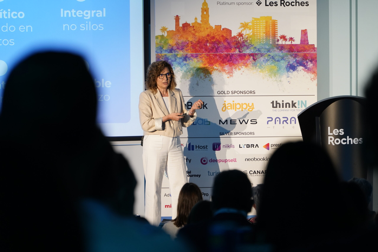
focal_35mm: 135
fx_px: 1417
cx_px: 189
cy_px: 126
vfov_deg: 10.2
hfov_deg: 15.2
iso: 2000
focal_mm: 135
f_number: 4
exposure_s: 1/160
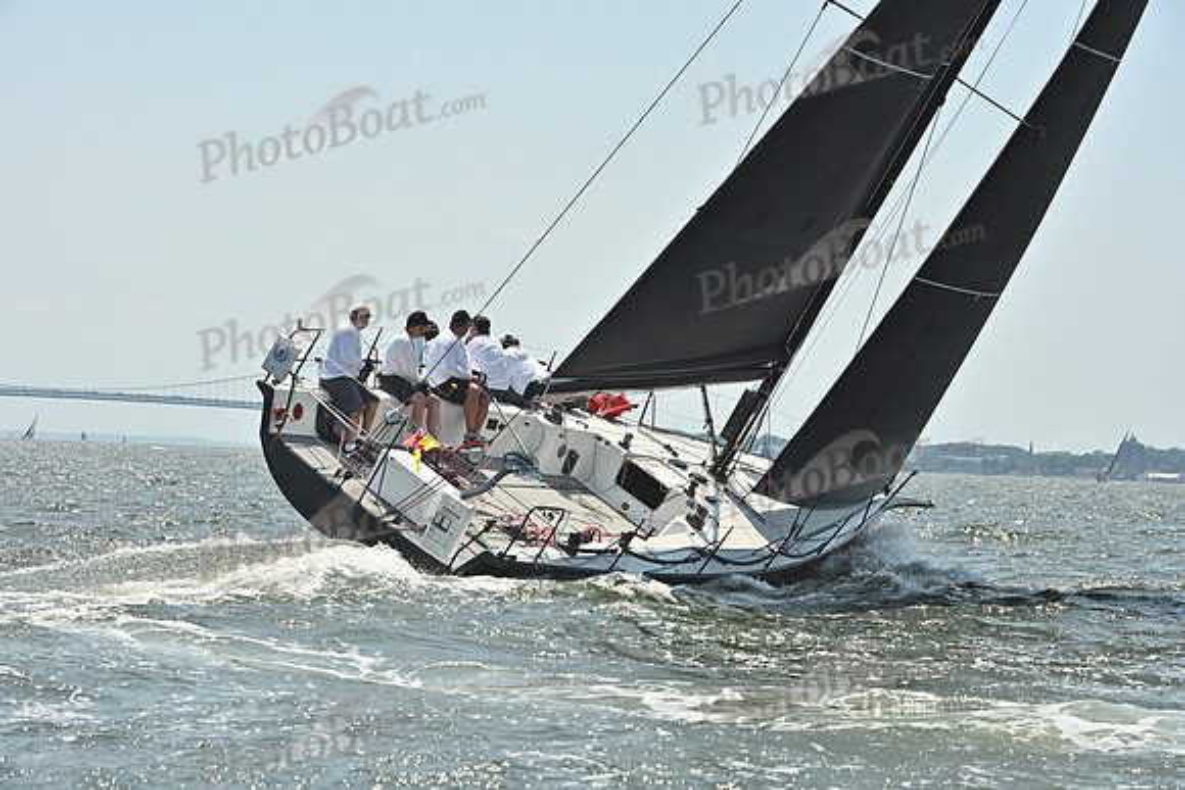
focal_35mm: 105
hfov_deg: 19.5
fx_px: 3457
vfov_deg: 13.0
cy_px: 395
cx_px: 592
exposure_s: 1/1250
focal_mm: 105
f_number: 9
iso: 320
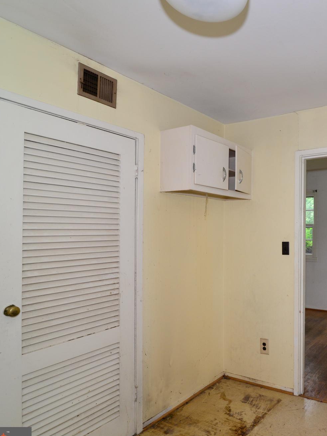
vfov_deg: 71.6
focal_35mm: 24
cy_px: 224
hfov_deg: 50.1
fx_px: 302
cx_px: 298
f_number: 7.1
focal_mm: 16
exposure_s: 1/80
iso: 1000
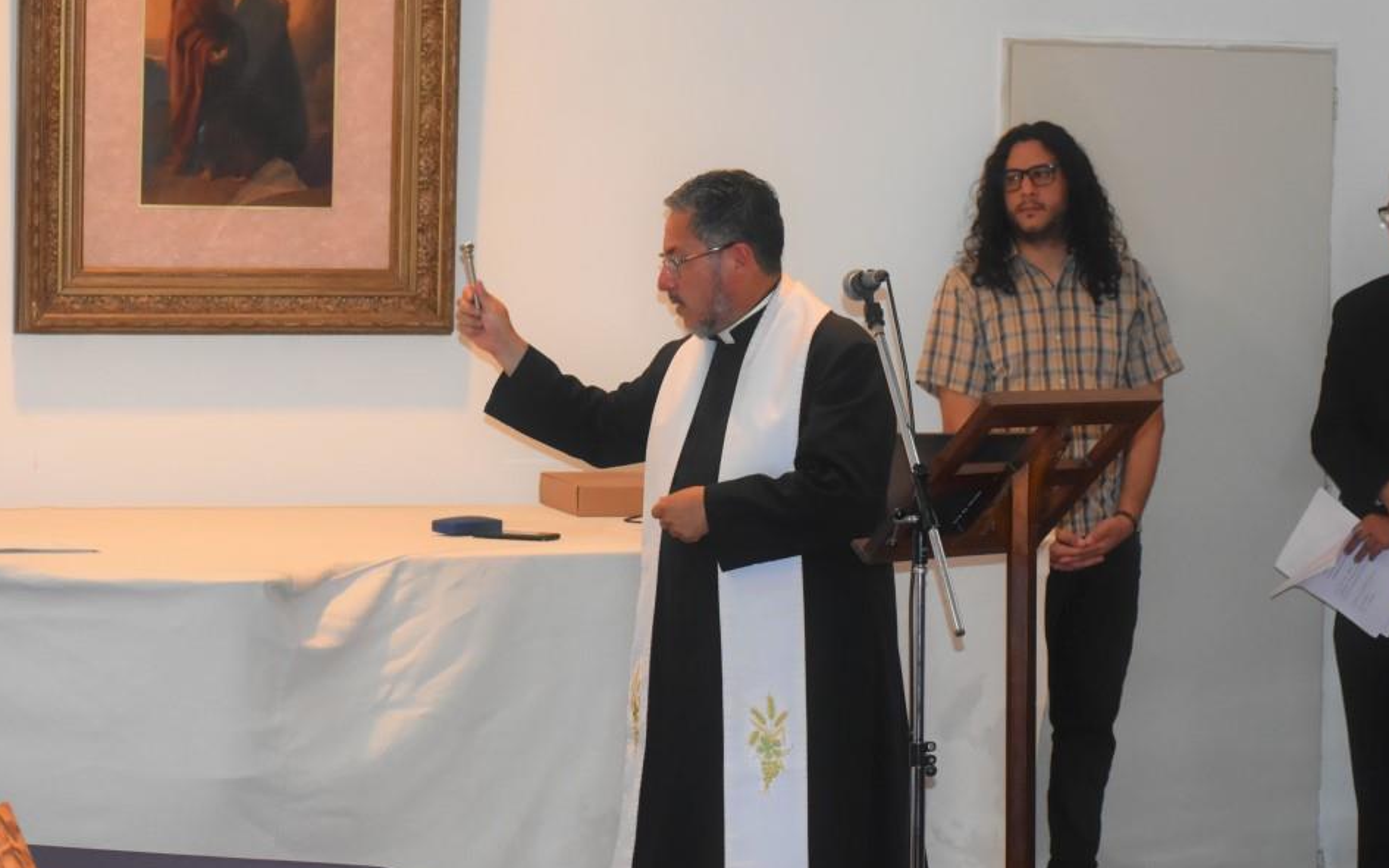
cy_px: 422
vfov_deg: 15.2
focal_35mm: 86
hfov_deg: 24.1
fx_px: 3255
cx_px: 650
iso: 3200
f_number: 7.1
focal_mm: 52
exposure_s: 1/125
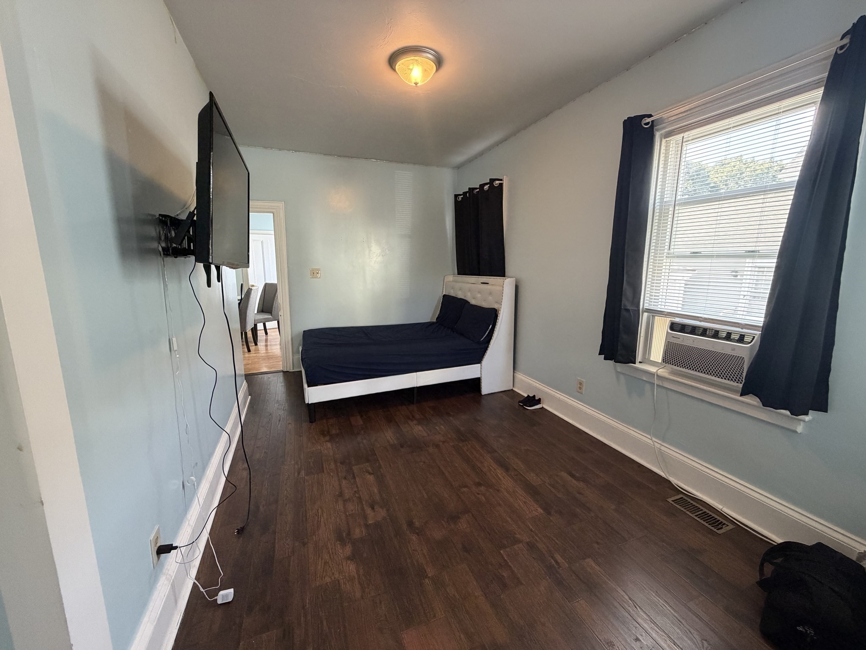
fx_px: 350
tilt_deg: -10.2
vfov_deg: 85.7
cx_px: 433
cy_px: 325
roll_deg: -0.1
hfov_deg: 102.1
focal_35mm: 14
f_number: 2.2
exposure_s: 1/60
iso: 320
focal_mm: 2.22
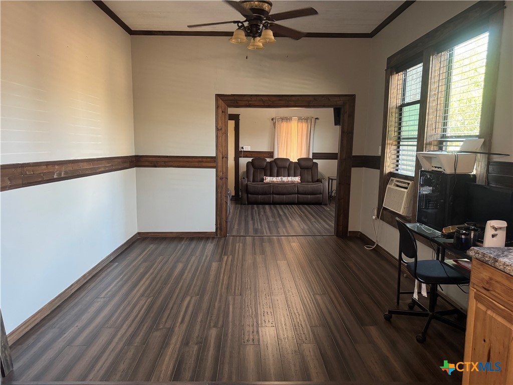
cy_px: 192
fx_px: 356
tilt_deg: -8.0
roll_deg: -1.6
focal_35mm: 24
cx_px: 256
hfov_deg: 71.6
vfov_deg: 56.8
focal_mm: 6.76
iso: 640
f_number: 1.78
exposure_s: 1/60
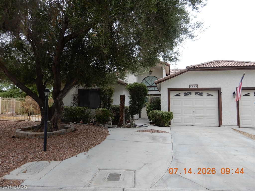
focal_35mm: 24
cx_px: 128
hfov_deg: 71.6
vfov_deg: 56.8
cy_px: 96
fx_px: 177
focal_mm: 4.3
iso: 80
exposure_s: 1/320
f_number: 3.4
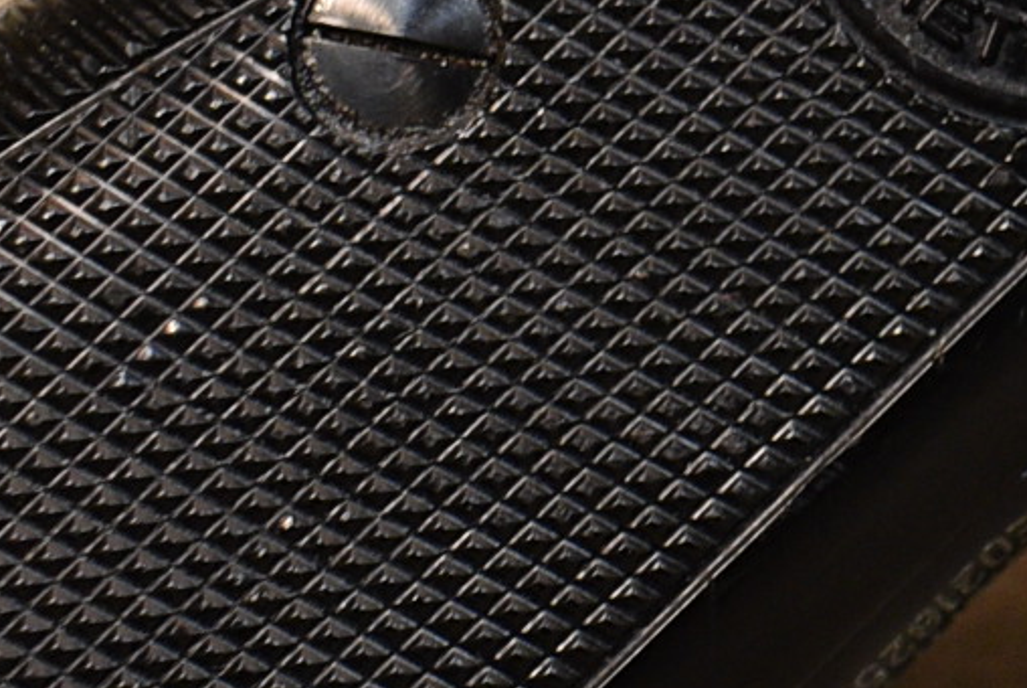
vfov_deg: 8.6
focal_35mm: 159
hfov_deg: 12.3
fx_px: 4541
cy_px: 127
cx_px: 1569
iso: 800
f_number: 4.5
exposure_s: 1/60
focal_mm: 18
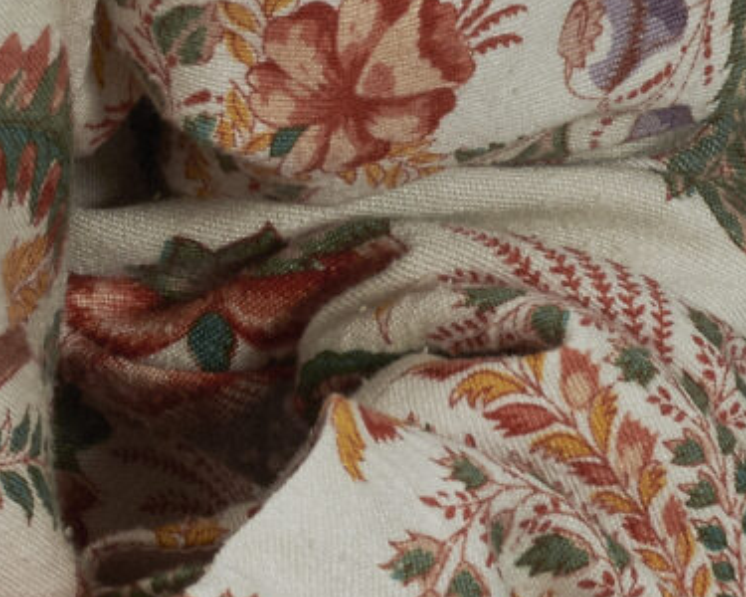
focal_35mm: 545
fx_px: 12033
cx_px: -761
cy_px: -235
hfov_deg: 3.5
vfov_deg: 2.8
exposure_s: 1/160
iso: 200
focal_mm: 85
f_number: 11
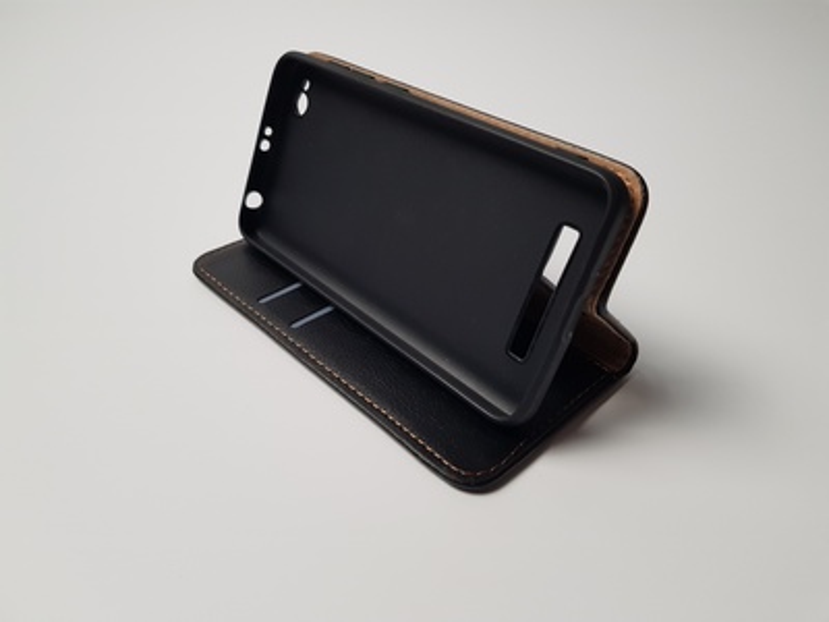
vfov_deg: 53.1
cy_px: 311
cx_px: 414
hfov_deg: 67.3
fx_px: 623
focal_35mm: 26
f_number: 1.7
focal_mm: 4.2
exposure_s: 1/120
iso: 200
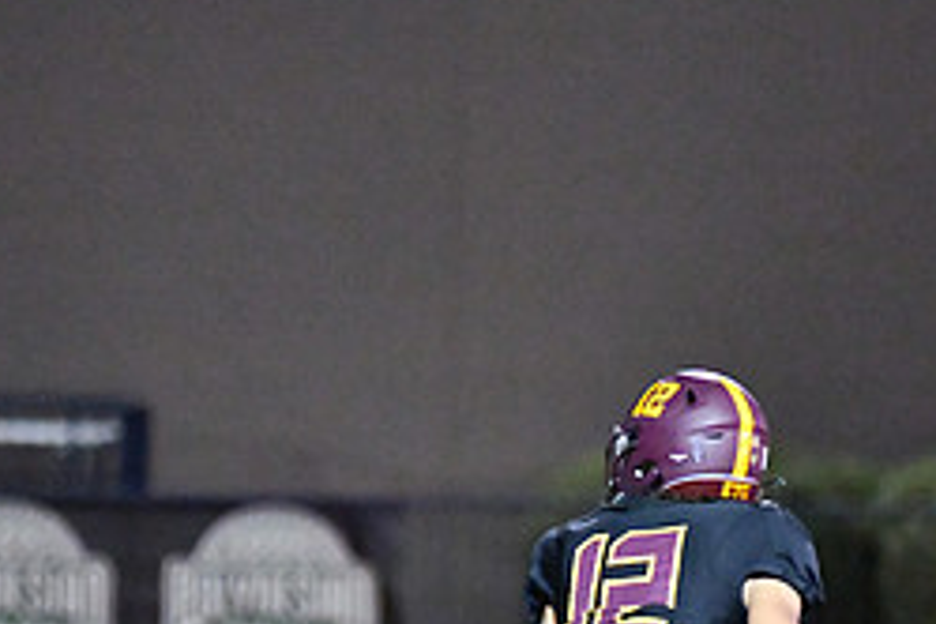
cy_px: 611
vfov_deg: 2.9
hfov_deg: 4.4
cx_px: 586
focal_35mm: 466
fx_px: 12115
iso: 22800
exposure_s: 1/3200
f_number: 2.8
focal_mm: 200
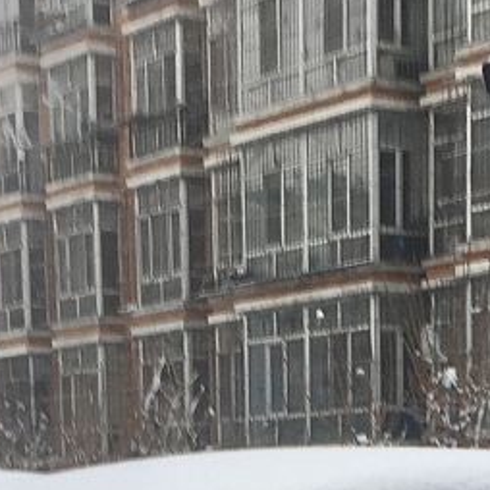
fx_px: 1938
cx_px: 328
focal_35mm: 121
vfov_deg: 13.1
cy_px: 857
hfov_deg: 14.4
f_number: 2.2
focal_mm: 4.15
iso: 32
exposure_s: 1/50
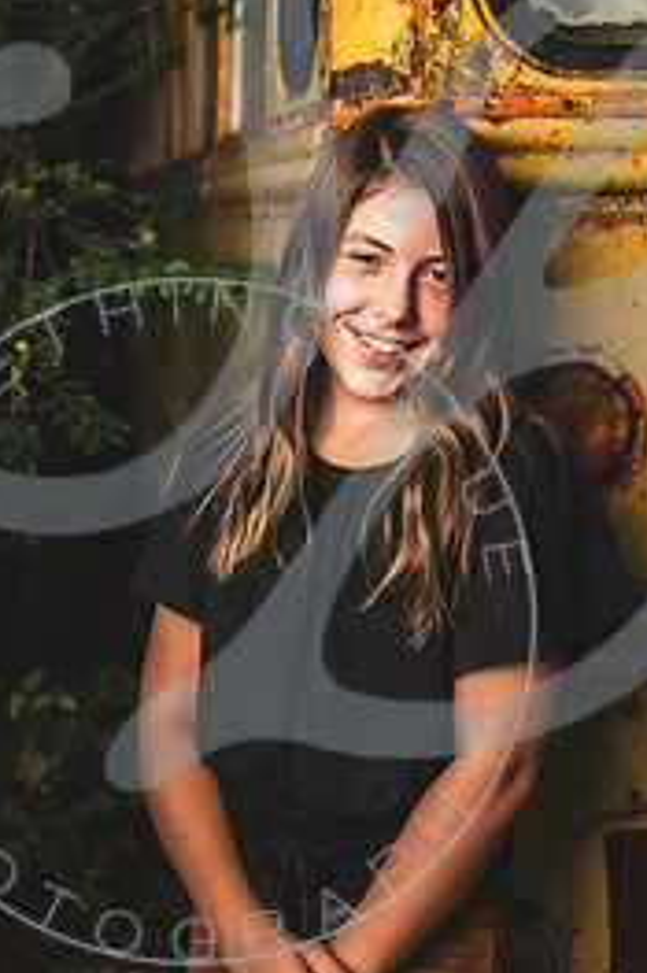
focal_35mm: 72
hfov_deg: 18.9
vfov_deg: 27.9
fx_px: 1943
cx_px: 359
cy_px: 340
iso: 100
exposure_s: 1/160
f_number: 2.8
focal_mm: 42
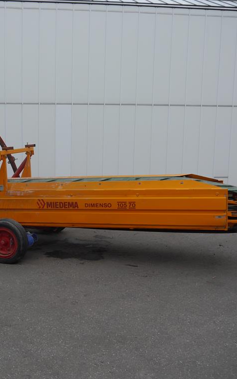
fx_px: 414
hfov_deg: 31.0
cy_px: 189
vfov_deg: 49.3
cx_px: 39
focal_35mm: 40
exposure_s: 1/125
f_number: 4
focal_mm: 14
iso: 160
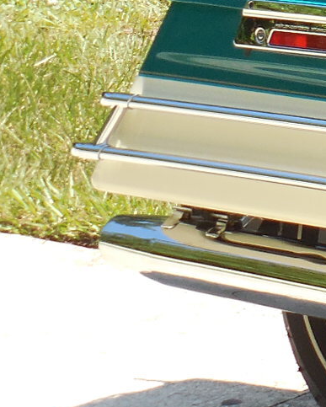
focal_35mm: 280
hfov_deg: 5.2
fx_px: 3374
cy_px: 46
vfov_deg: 6.9
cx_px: 955
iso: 125
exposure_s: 1/320
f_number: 4.5
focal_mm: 11
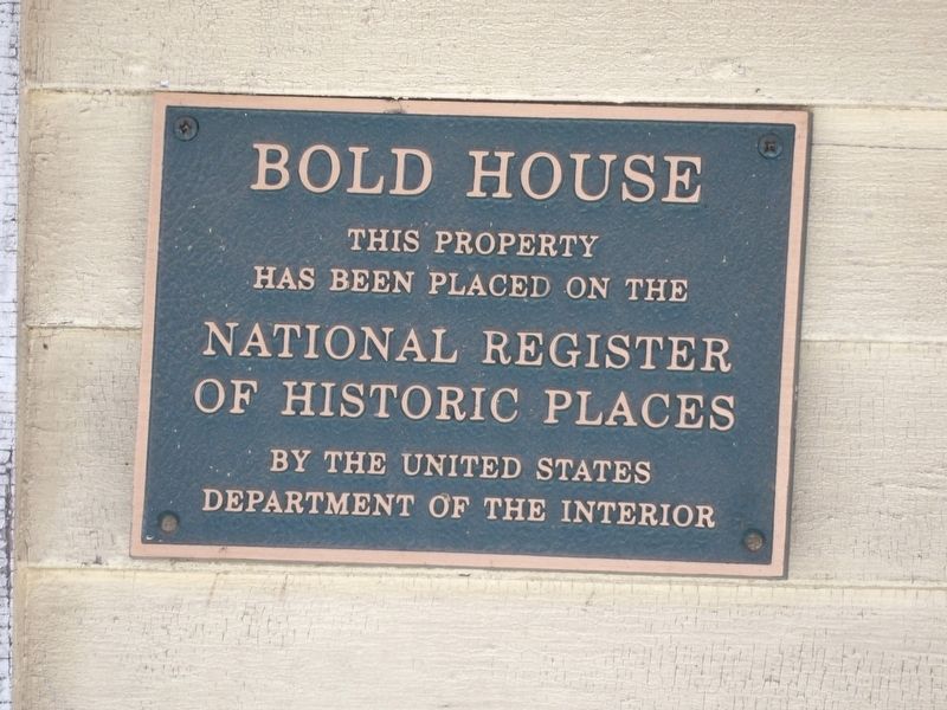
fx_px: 26455
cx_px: 474
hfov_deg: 2.1
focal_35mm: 967
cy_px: 355
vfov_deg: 1.5
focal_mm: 173.5
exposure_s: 1/71
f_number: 5.3
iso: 200
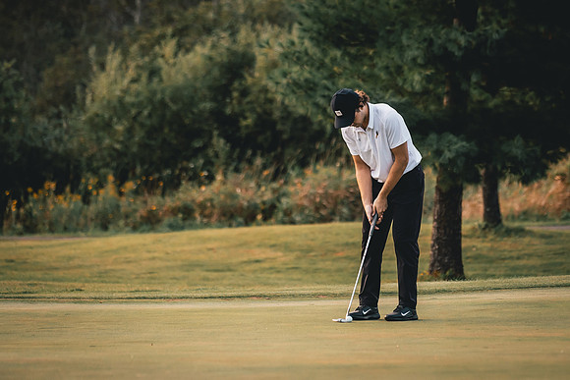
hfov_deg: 7.2
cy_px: 174
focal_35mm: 286
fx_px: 4536
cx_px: 359
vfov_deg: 4.8
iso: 500
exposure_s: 1/1250
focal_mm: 150
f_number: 2.8
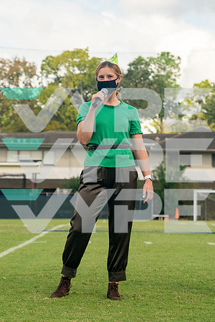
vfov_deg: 15.1
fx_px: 1217
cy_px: 183
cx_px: 33
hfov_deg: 10.1
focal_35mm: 136
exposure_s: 1/800
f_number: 3.5
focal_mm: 67
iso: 800
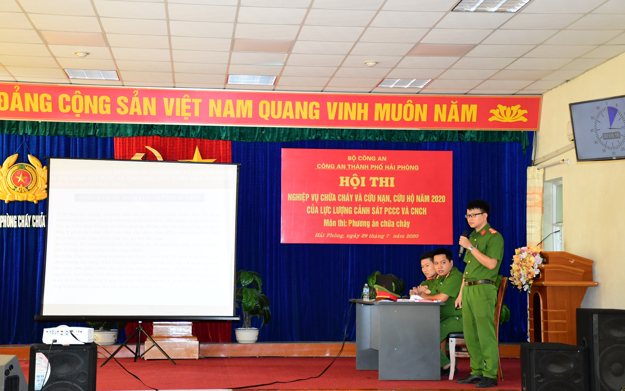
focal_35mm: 62
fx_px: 1056
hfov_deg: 33.0
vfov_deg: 21.0
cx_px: 315
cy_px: 194
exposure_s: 1/200
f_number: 4.5
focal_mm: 40
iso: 1600
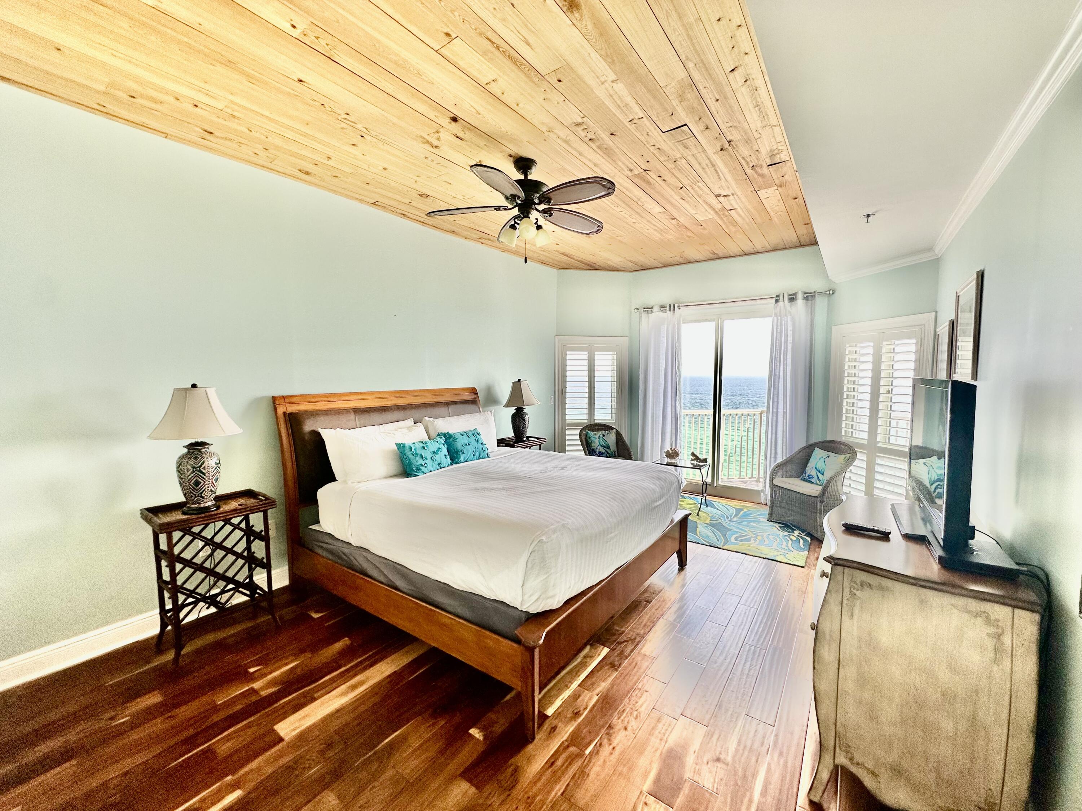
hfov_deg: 102.1
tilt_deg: -3.2
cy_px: 406
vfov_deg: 85.7
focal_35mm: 14
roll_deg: +0.3
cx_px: 541
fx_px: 438
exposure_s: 1/99
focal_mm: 2.22
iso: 50
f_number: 2.2
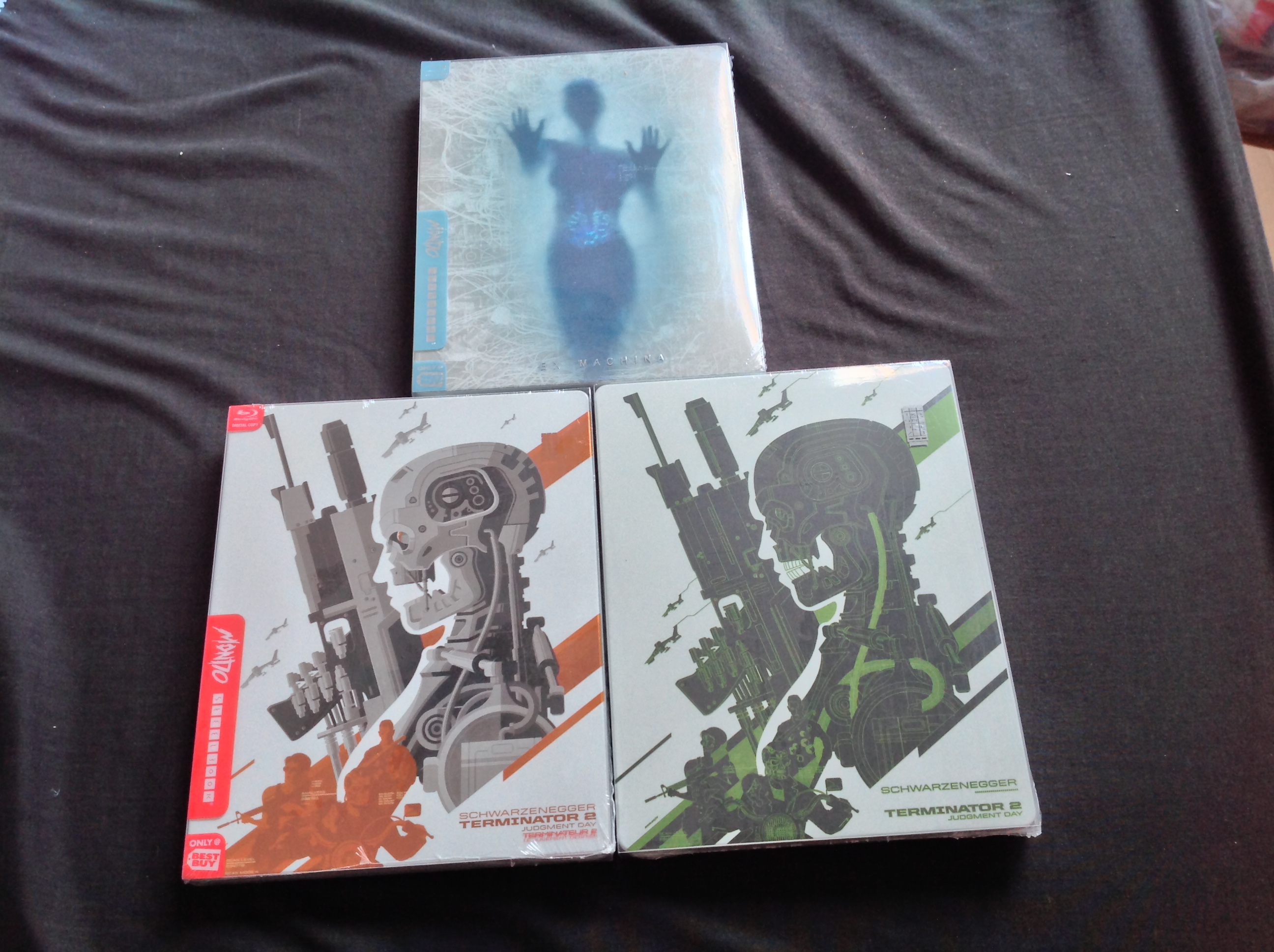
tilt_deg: -60.8
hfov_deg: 52.7
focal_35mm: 35
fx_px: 1286
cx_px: 637
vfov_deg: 40.6
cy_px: 476
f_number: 2.4
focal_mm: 4.28
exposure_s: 1/15
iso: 80
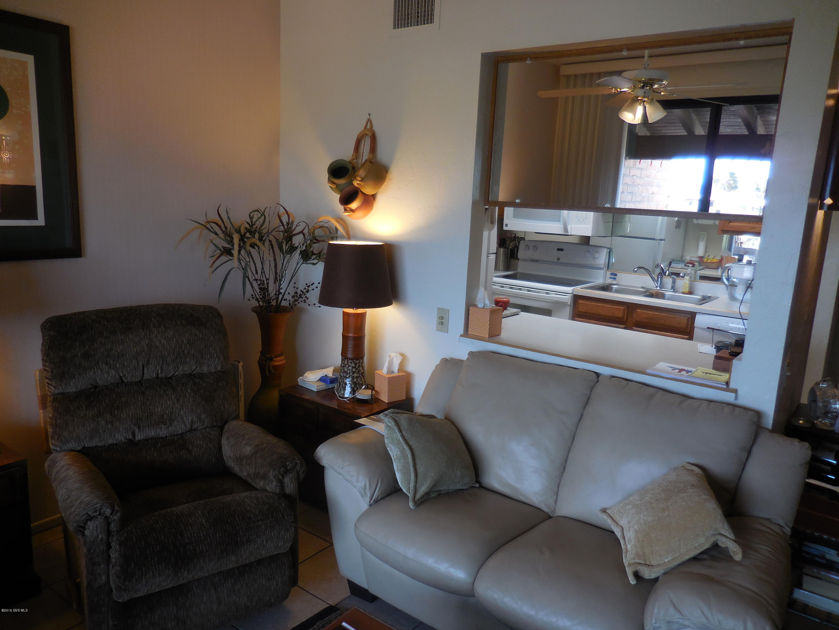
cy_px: 315
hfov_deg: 69.4
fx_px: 606
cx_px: 420
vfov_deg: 54.9
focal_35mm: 25
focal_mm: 4.5
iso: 125
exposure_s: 1/60
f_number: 3.3
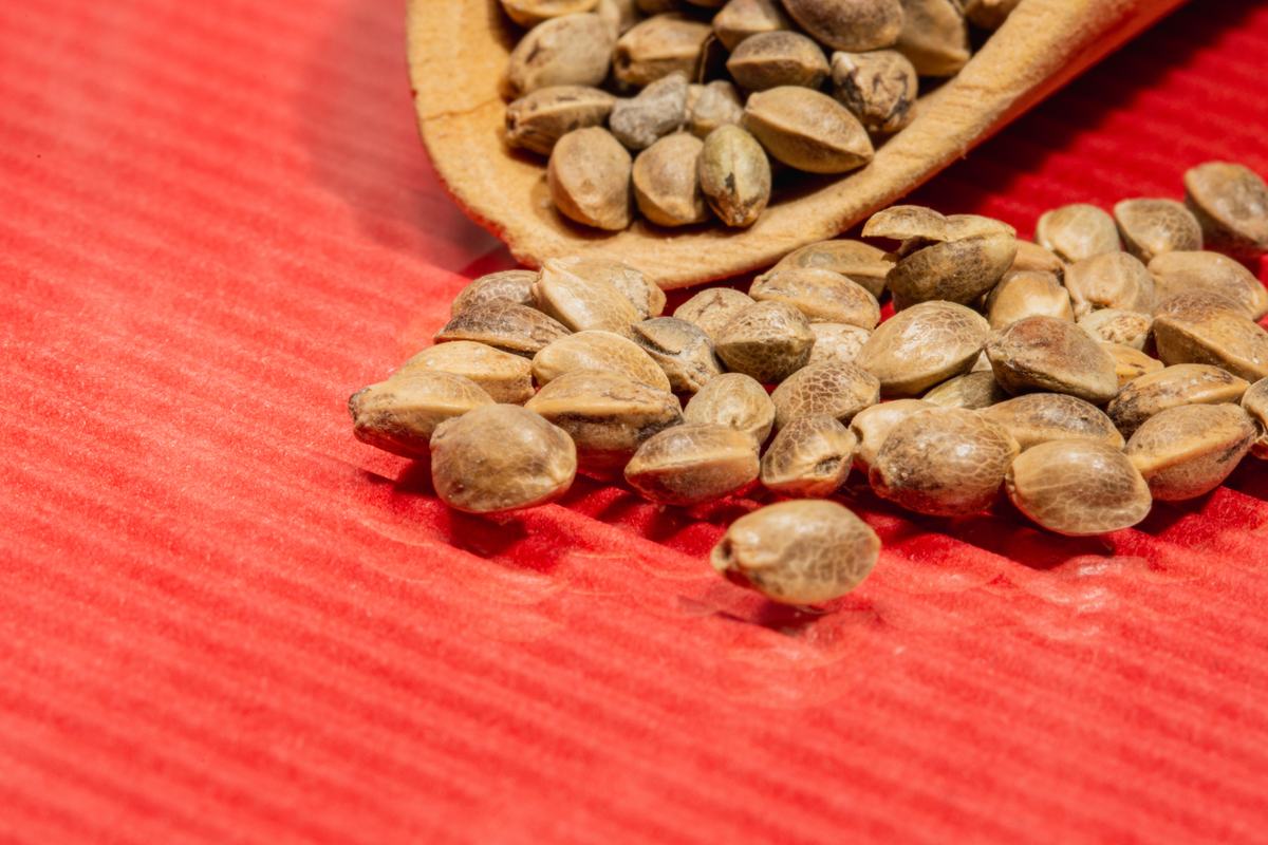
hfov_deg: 13.0
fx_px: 5547
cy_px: 422
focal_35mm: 158
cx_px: 634
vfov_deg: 8.7
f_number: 36
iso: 100
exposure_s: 1/125
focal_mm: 105
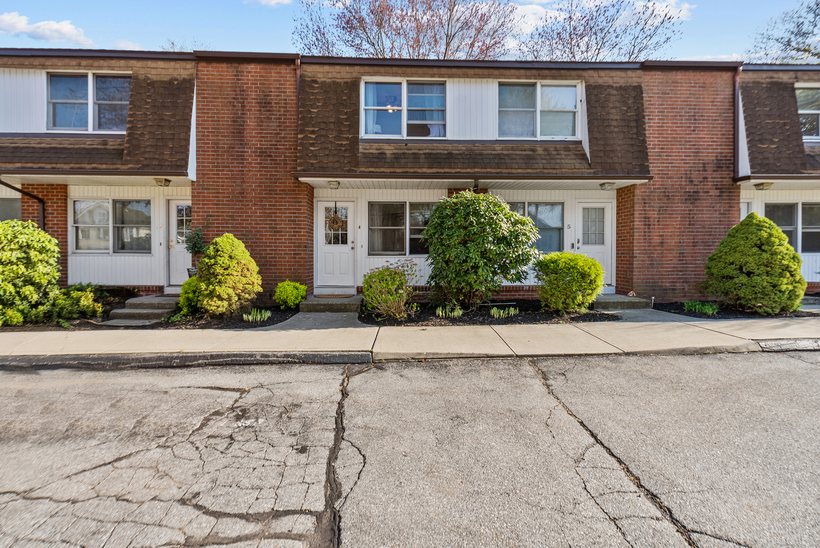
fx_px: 365
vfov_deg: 73.8
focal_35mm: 16
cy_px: 274
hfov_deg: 96.7
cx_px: 410
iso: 320
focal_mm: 16
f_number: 8
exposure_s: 1/60
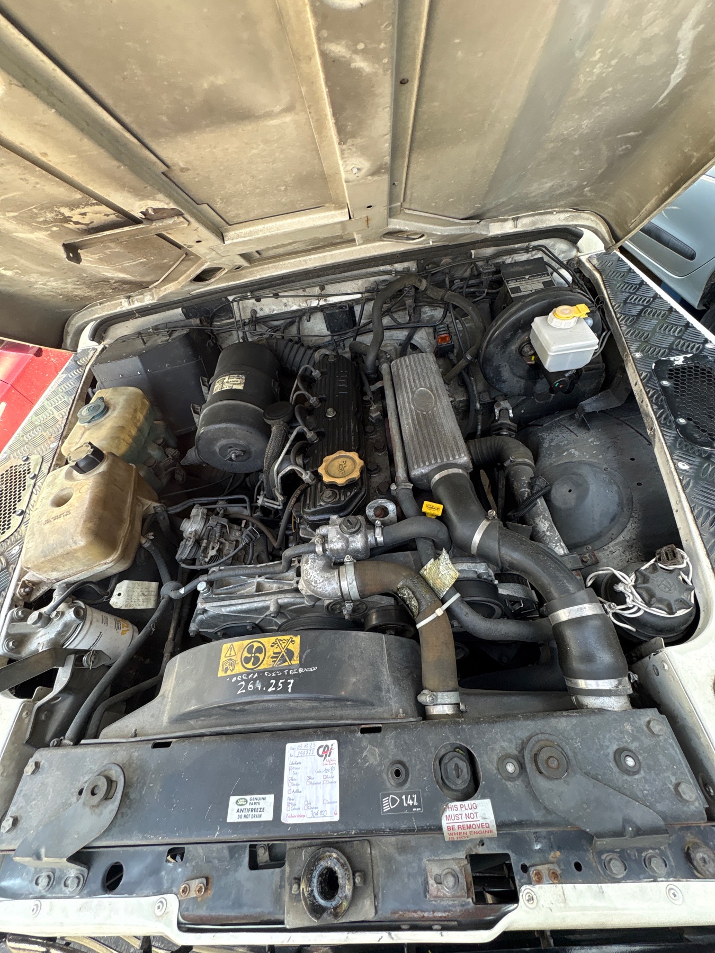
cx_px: 358
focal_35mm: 14
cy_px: 476
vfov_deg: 102.1
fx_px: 386
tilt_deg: -48.6
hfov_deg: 85.7
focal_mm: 2.22
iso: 125
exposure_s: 1/99
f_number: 2.2
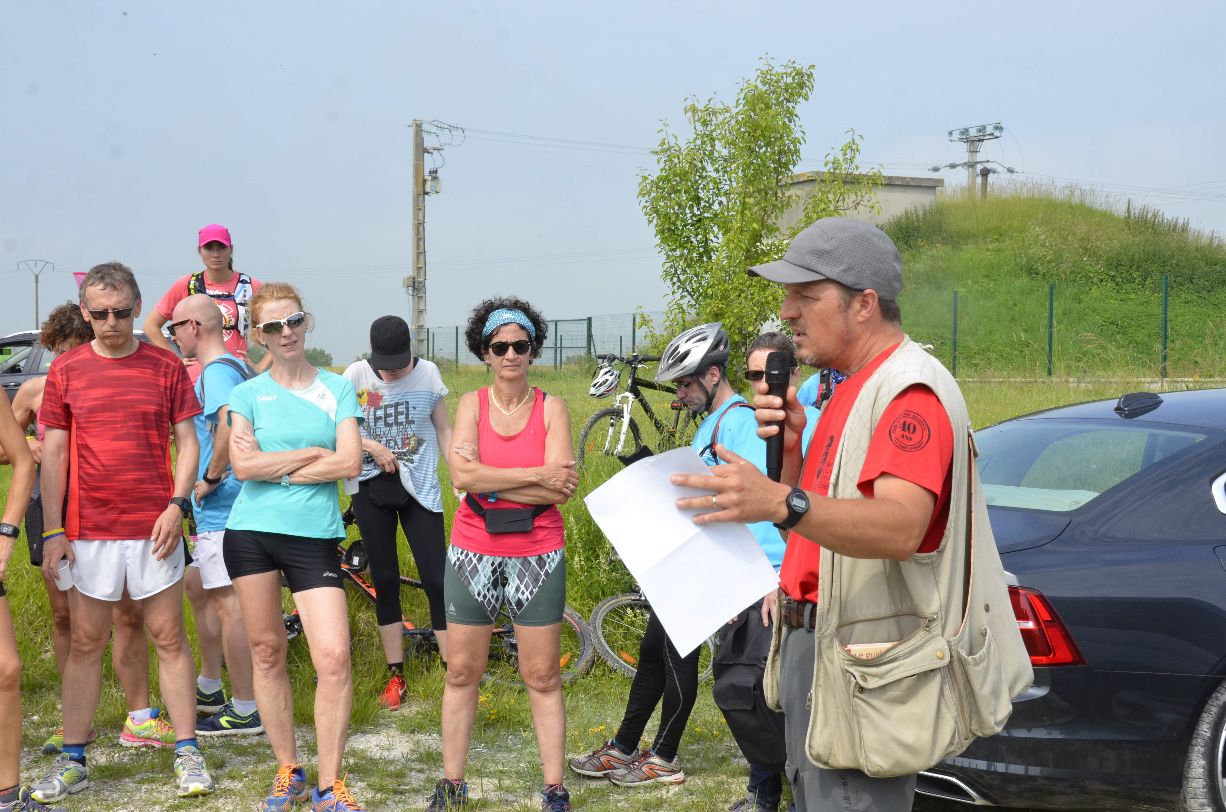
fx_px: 1733
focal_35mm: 51
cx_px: 613
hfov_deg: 39.0
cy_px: 406
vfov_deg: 26.4
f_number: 13
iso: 800
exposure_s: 1/750
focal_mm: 34
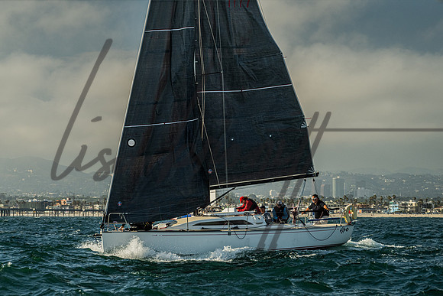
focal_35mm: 150
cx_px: 210
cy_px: 125
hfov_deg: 13.7
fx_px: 1841
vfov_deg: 9.2
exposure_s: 1/800
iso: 250
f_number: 6.3
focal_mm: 110
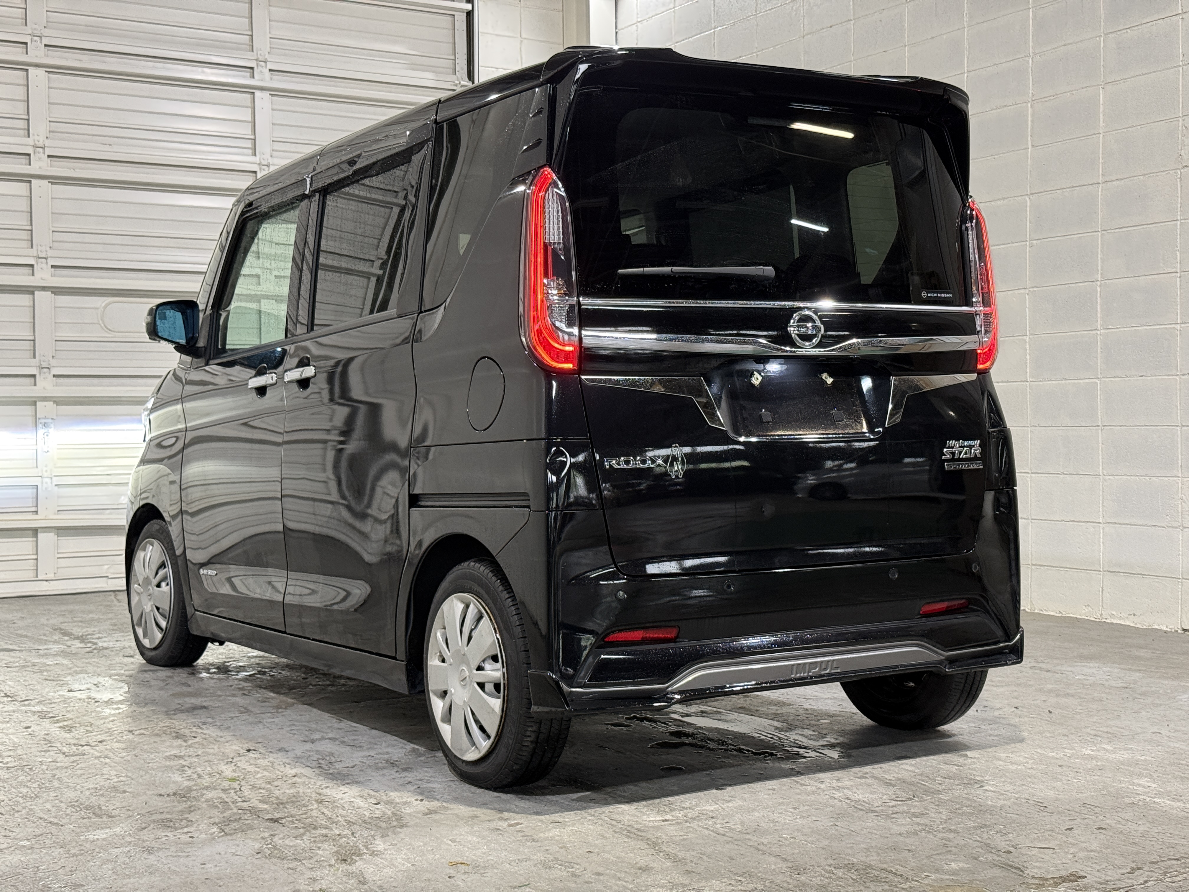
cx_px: 594
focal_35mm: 48
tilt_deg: -0.6
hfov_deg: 39.7
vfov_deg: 30.3
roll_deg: +0.2
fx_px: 1649
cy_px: 446
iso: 250
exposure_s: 1/60
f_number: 1.78
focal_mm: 6.76
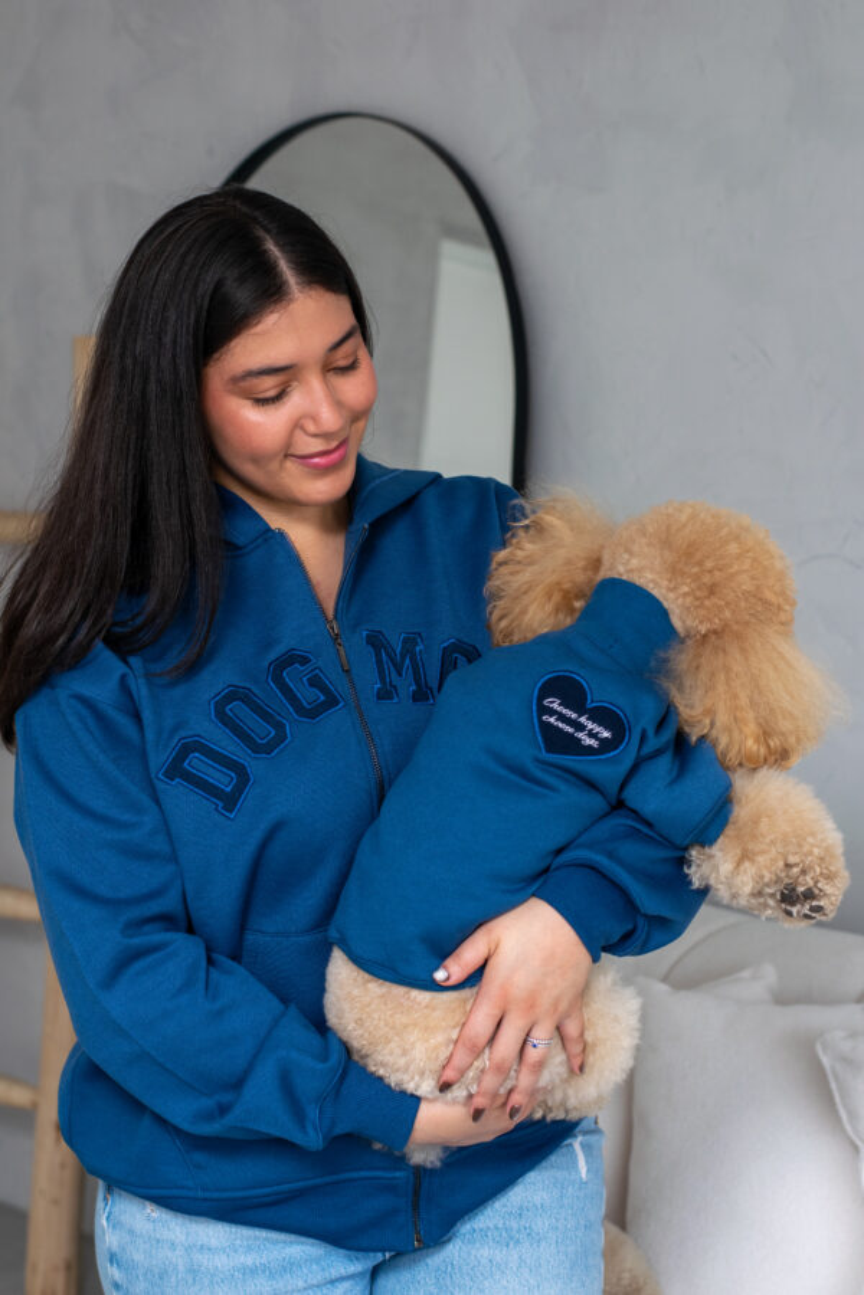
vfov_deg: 27.0
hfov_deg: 18.2
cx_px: 432
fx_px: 2700
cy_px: 648
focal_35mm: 75
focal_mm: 50
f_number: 4.5
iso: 200
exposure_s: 1/160
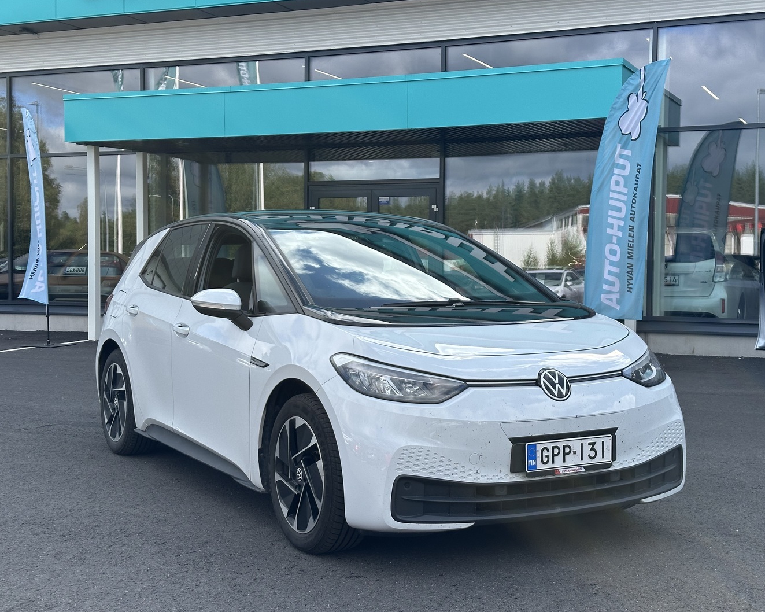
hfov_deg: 36.7
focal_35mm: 51
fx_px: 1155
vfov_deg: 29.7
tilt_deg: -2.4
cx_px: 393
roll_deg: -0.5
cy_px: 310
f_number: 1.78
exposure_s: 1/2358
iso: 64
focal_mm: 6.86
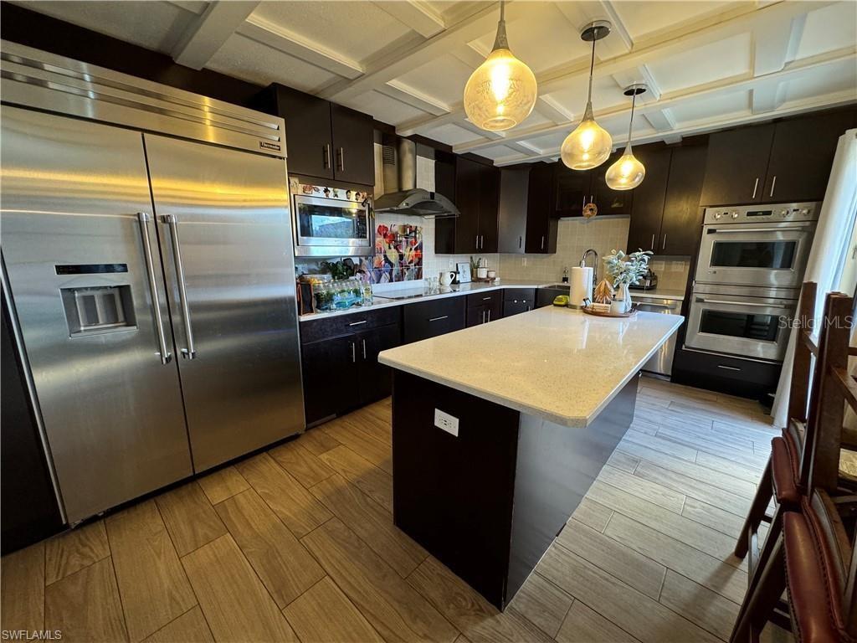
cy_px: 322
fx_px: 347
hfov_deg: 102.1
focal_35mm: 14
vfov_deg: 85.7
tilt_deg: -12.4
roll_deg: -0.4
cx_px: 428
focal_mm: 2.22
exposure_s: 1/60
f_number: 2.2
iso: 250
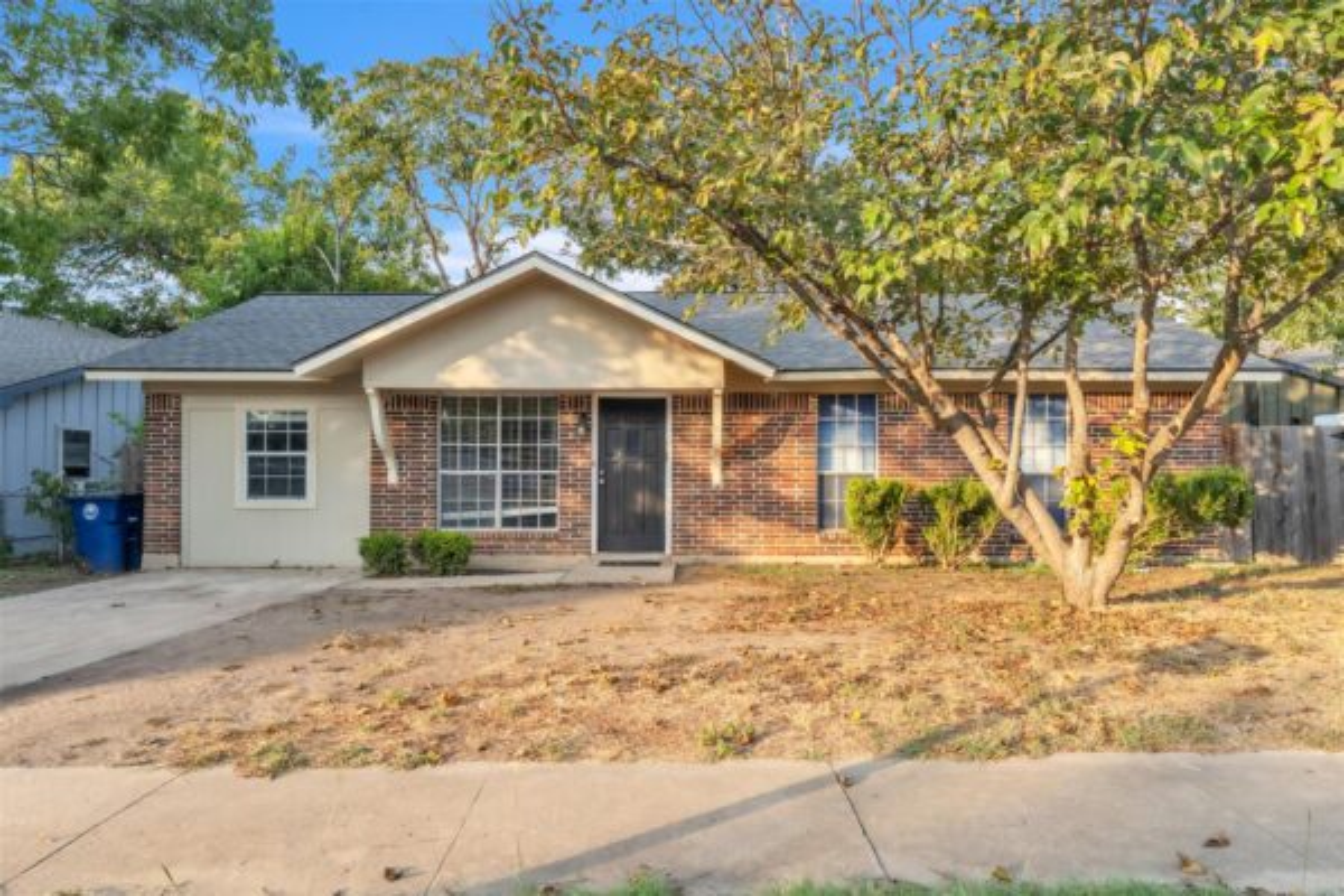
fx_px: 840
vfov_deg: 56.1
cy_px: 448
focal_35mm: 22
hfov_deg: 77.3
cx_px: 672
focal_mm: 15
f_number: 7.1
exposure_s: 1/200
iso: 320
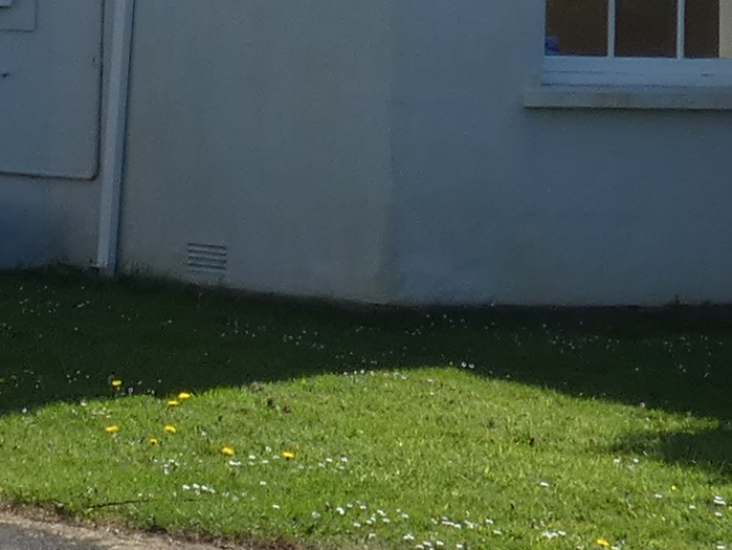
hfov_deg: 14.0
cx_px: 112
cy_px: -279
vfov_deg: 10.3
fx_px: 2962
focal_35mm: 140
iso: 80
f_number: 3.5
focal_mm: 3.6
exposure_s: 1/800
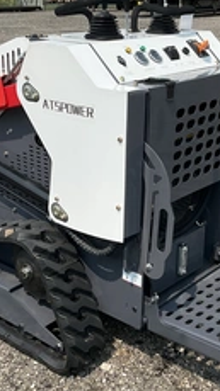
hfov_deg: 21.8
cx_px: 109
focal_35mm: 55
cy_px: 192
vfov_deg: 37.9
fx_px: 572
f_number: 1.8
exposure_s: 1/1984
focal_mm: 3
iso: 25
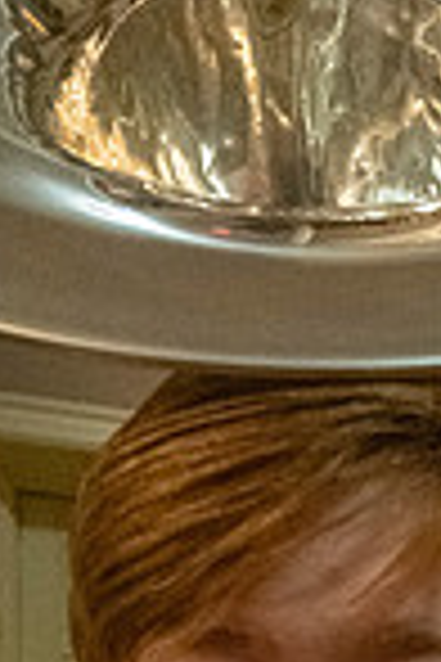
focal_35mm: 43
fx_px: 790
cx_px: 364
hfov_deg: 30.3
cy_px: 829
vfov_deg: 34.4
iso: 25600
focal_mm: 14
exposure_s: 1/250
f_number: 4.5
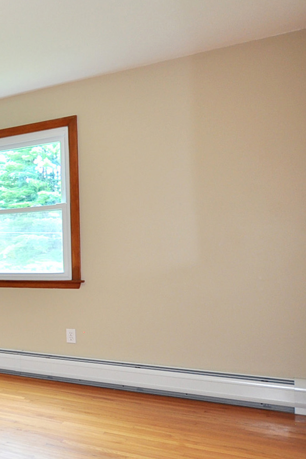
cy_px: 260
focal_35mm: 37
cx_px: -209
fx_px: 472
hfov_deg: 23.6
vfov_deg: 51.7
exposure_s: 1/40
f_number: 4
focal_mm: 10
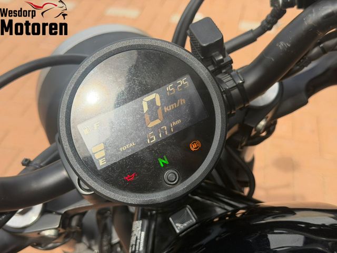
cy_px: 126
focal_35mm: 48
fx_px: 467
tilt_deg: -36.5
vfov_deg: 30.3
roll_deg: -3.4
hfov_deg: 39.7
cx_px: 168
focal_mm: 6.76
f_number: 1.78
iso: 100
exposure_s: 1/3378
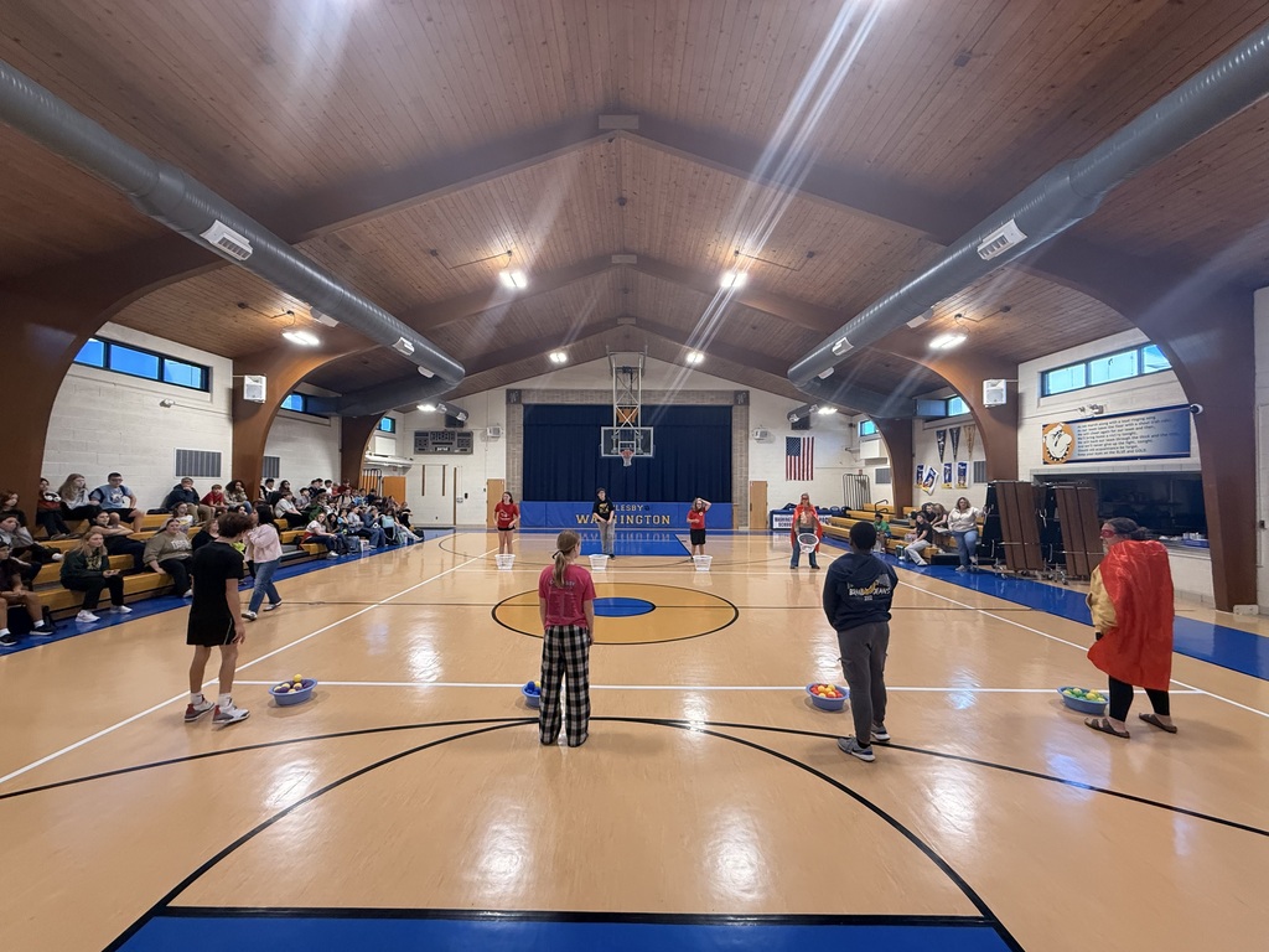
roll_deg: -0.6
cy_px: 476
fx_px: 513
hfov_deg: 102.1
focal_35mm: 14
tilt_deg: +1.4
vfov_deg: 85.7
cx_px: 634
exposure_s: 1/101
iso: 250
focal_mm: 2.22
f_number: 2.2
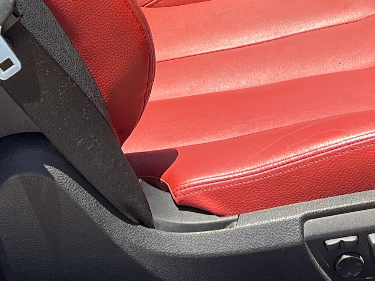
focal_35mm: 105
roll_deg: +0.0
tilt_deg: -22.7
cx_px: 251
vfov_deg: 13.3
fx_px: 1138
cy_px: -150
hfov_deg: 18.7
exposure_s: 1/965
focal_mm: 5.7
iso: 50
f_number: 1.5
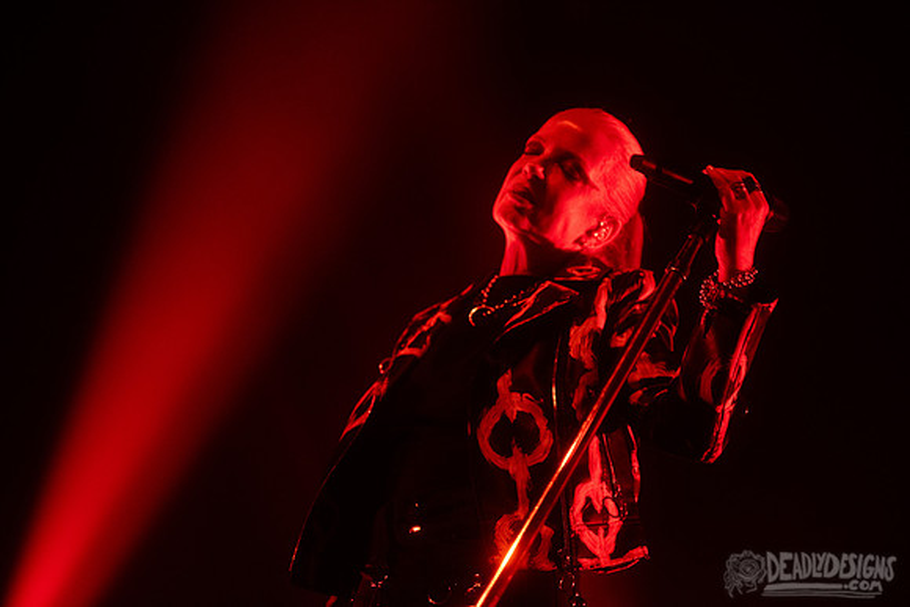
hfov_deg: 25.4
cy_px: 304
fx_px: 2023
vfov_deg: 17.1
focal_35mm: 80
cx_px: 455
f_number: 3.2
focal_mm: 80
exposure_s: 1/320
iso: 2500
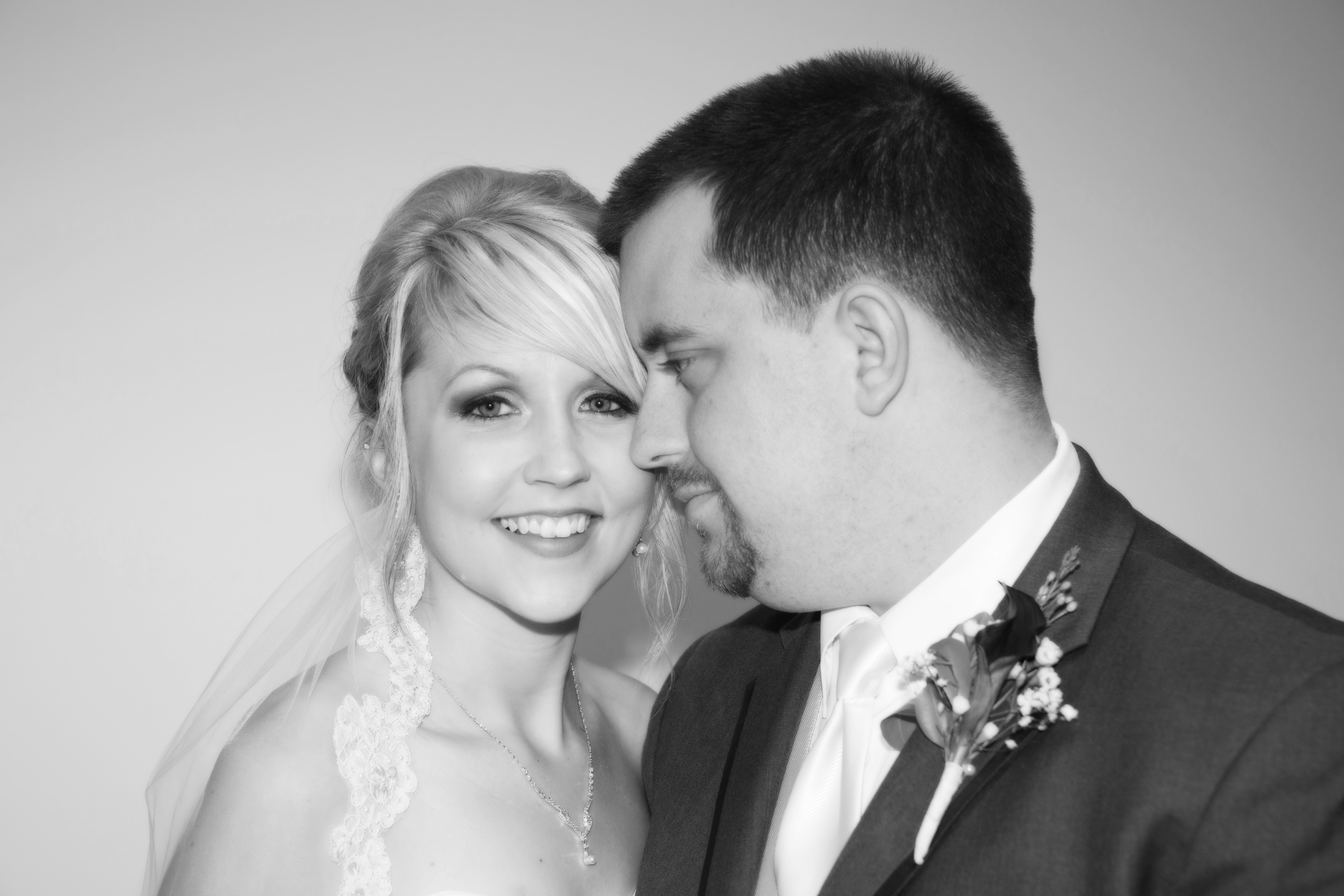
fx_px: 2613
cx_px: 672
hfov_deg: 28.8
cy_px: 448
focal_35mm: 70
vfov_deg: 19.5
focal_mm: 70
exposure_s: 1/80
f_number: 5.6
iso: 125
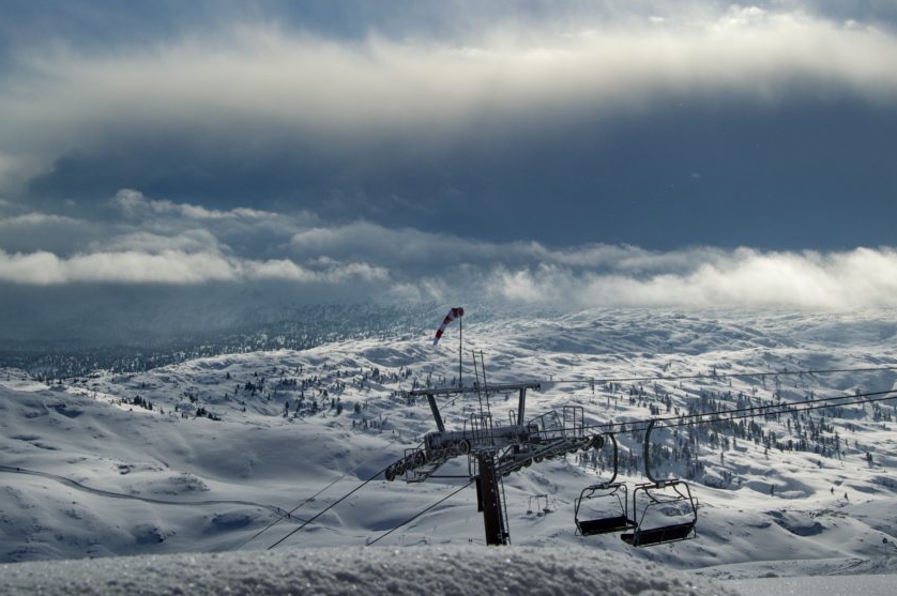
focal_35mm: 55
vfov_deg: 24.6
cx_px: 493
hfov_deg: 36.2
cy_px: 309
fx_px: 1369
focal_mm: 30
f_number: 13
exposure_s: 1/400
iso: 100
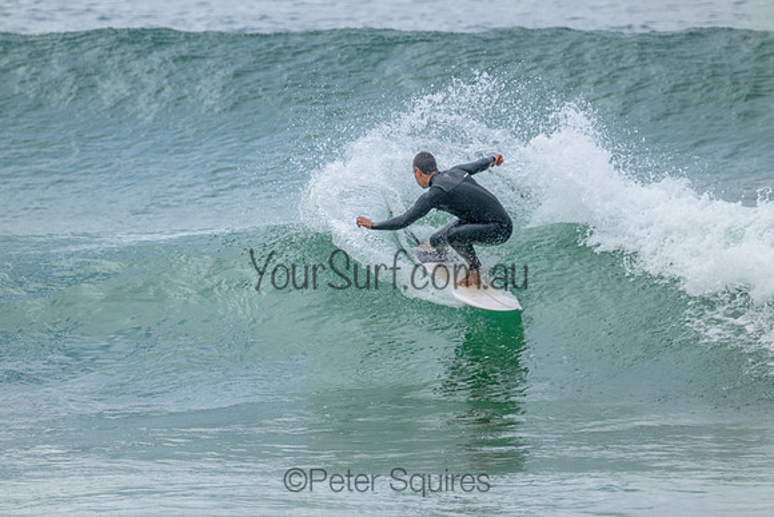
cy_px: 258
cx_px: 387
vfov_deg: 1.7
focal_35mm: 800
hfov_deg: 2.6
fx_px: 17203
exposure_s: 1/1600
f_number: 11
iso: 2800
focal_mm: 800
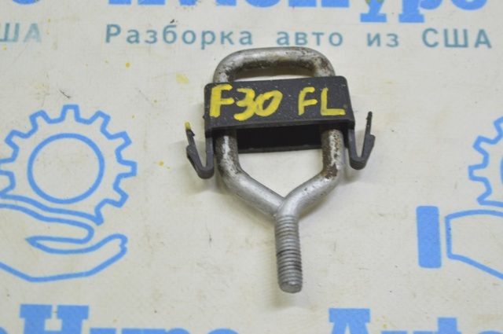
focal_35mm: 82
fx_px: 1151
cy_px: 167
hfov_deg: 24.6
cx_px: 252
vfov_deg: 16.5
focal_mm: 55
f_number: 5.6
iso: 400
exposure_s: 1/20
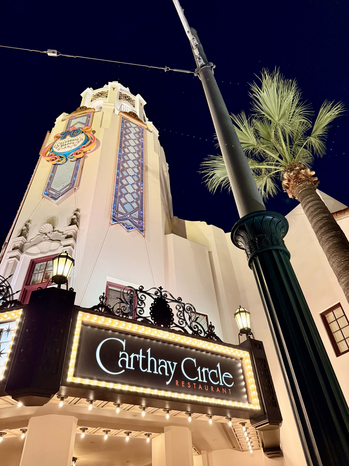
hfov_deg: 56.8
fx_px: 323
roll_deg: +5.1
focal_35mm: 24
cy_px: 233
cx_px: 174
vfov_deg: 71.6
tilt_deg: +44.2
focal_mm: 6.76
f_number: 1.78
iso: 1250
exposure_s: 1/30
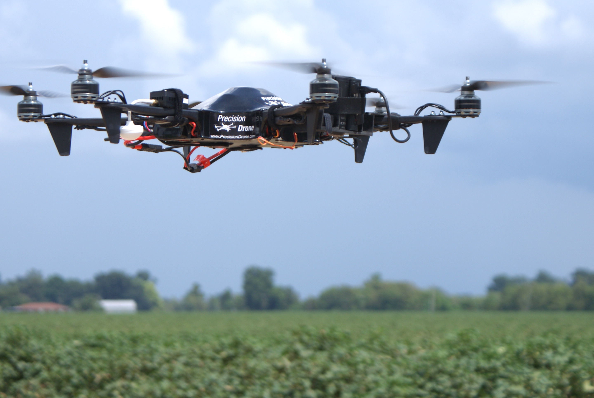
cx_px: 254
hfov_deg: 14.5
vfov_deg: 9.8
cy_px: 191
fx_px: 2329
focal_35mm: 141
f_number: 6.3
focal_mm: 70
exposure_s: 1/640
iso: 100
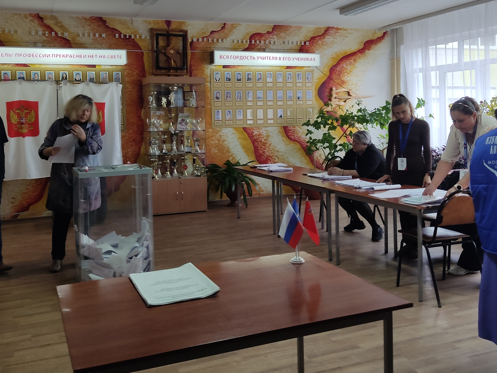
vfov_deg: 40.3
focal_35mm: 35
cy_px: 128
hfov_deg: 52.6
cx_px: 226
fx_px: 503
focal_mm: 4.71
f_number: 1.79
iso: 122
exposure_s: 1/50
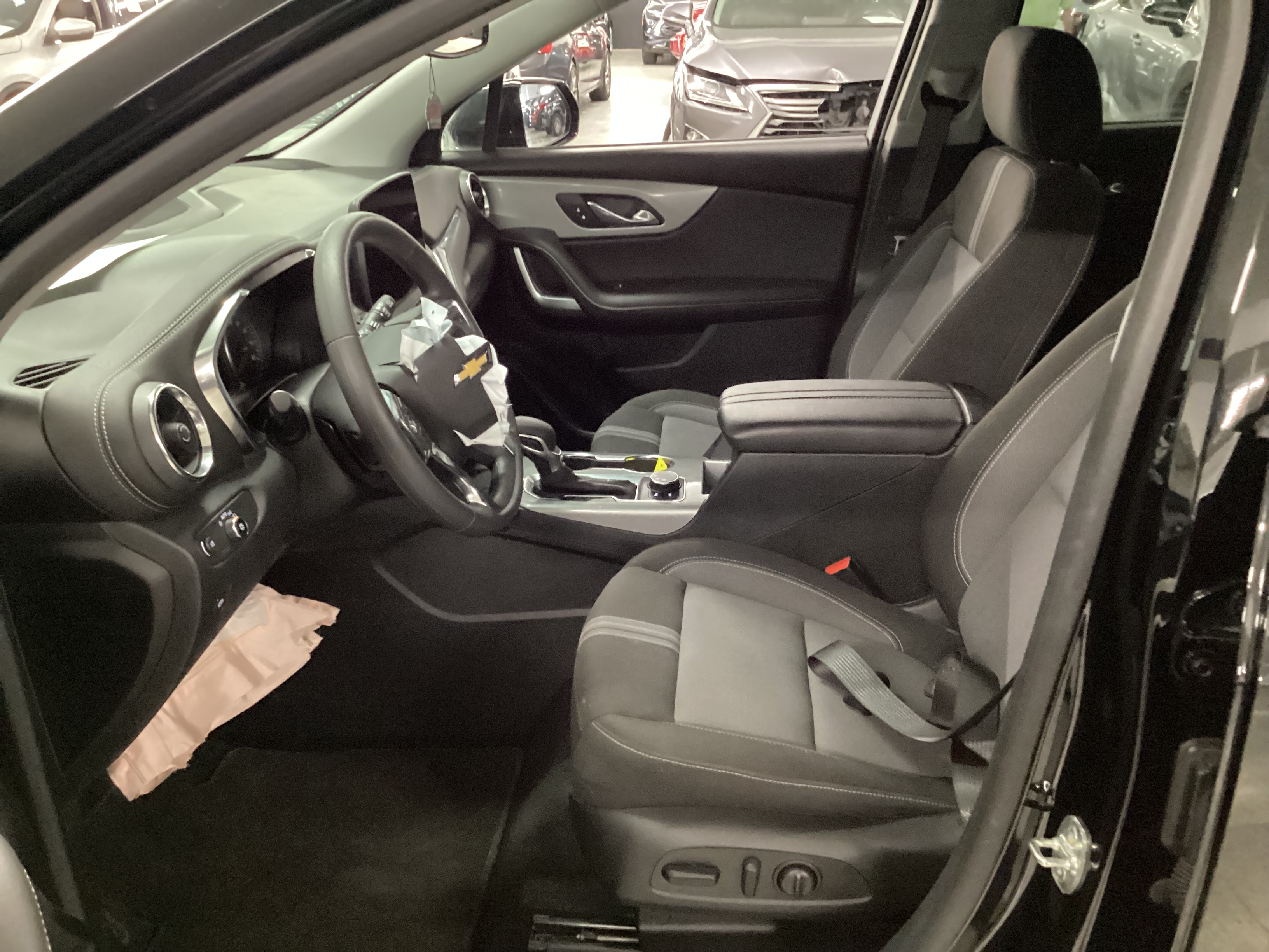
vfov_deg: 45.4
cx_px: 634
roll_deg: -1.0
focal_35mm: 31
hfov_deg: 58.4
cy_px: 476
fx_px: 1136
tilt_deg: -24.9
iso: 640
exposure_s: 1/20
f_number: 2.4
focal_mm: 3.3
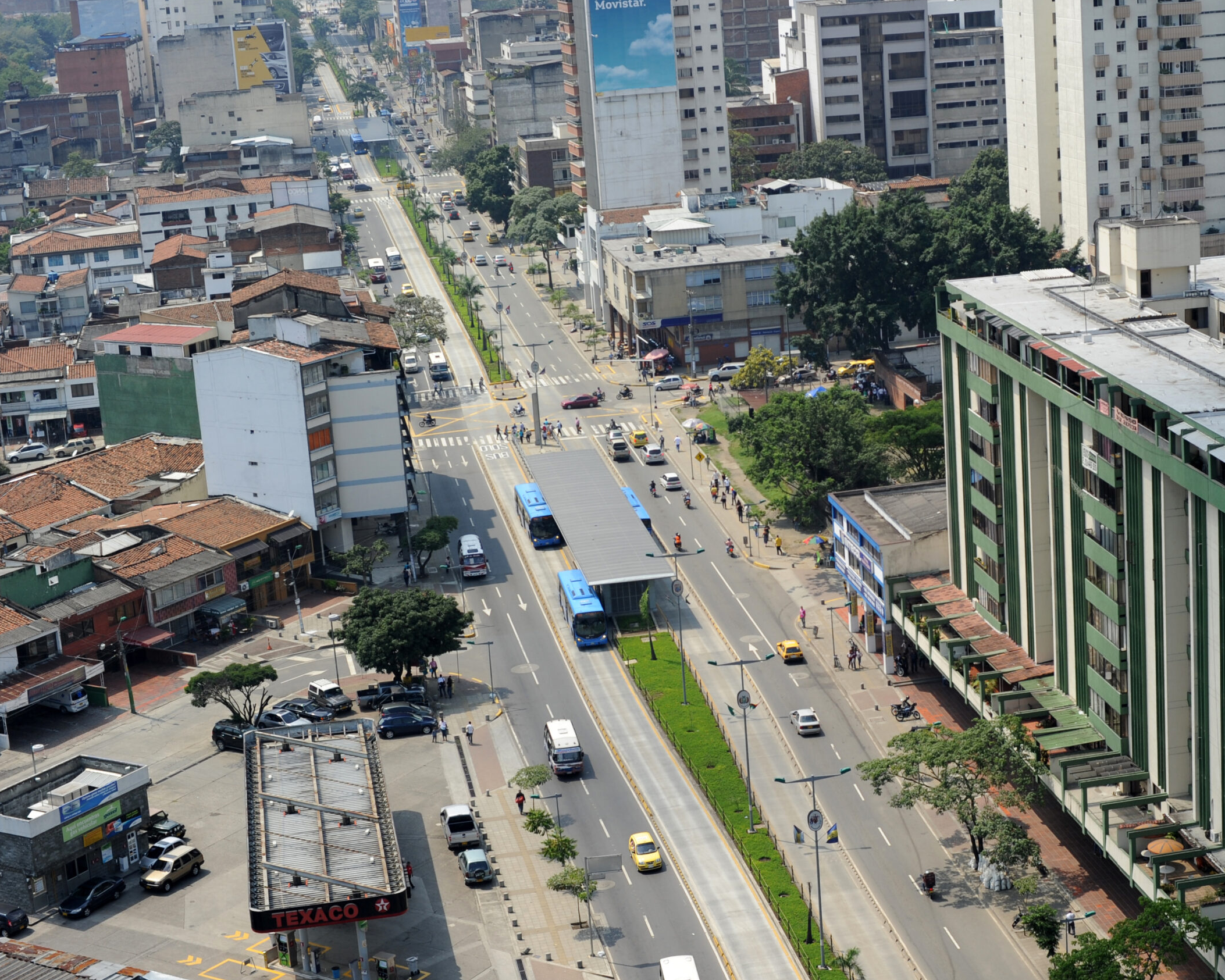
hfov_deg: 32.9
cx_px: 743
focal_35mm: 57
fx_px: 2067
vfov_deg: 26.7
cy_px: 491
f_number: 5.6
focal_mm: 50
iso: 200
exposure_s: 1/1000
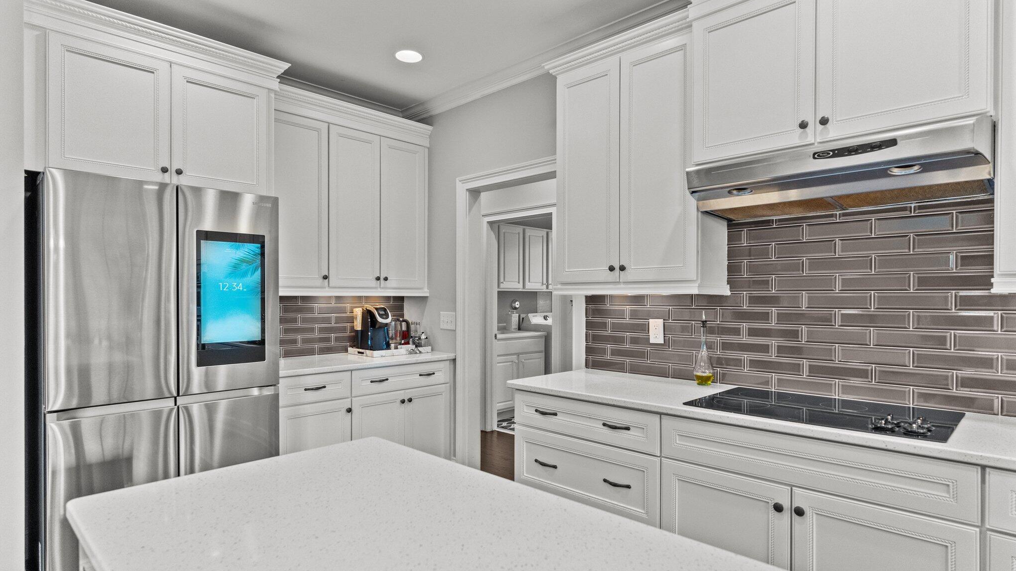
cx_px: 510
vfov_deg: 55.8
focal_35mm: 20
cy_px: 305
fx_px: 539
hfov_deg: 86.6
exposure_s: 1/13
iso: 1000
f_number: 5
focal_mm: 19
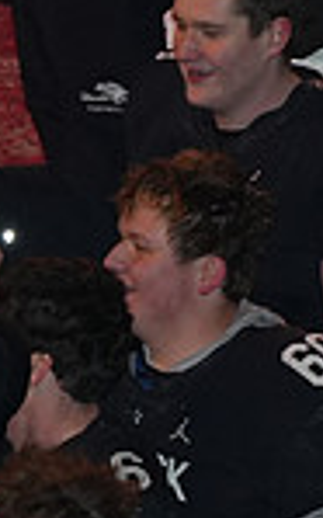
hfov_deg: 1.6
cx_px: -601
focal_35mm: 803
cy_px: 318
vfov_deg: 2.6
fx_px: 11321
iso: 1600
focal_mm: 135
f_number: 9
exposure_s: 1/125
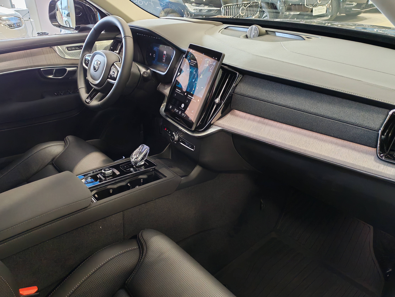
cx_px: 198
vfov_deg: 45.4
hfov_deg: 58.4
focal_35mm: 31
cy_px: 148
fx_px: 354
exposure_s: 1/100
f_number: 1.9
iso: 1000
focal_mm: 6.12
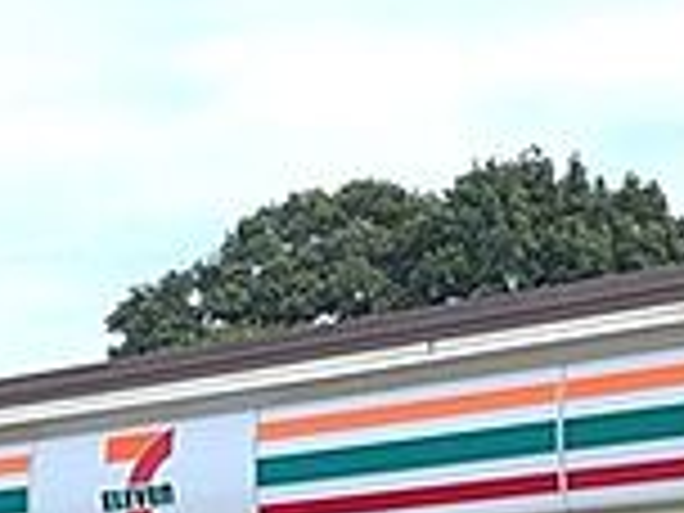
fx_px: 1956
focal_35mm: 99
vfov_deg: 14.2
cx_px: 297
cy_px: 706
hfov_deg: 19.8
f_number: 1.89
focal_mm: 5.43
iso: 46
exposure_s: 1/2028
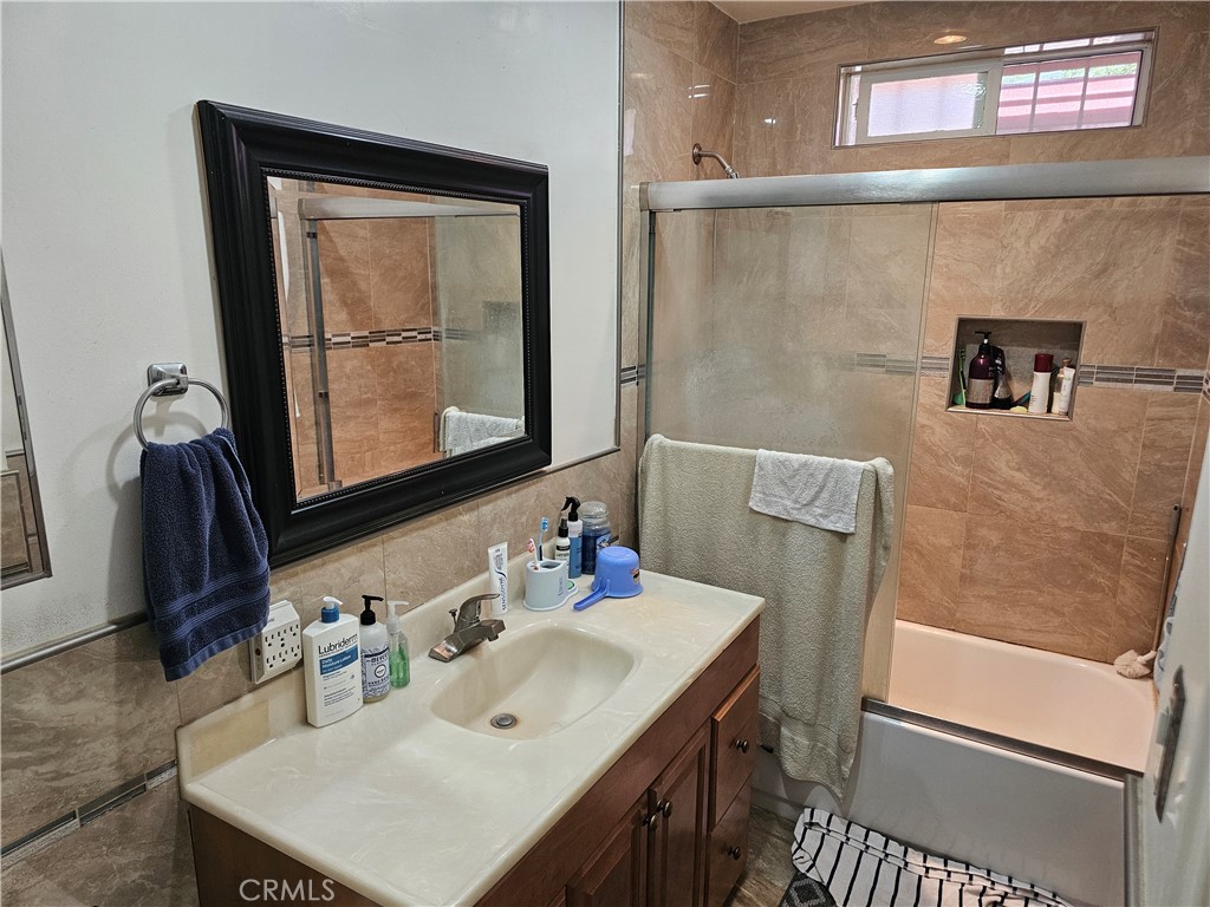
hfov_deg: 73.9
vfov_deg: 58.9
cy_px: 454
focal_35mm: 23
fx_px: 804
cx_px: 605
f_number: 1.7
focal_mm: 6.3
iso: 250
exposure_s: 1/120
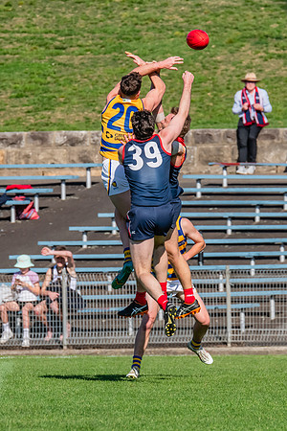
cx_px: 108
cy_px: 223
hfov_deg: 1.8
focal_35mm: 745
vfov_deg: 2.8
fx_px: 8913
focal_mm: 420
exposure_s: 1/1600
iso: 800
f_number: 10
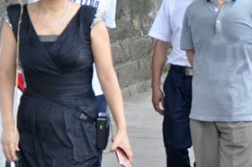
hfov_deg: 14.6
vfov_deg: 10.0
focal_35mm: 137
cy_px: 132
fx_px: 958
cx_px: 278
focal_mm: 32
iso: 400
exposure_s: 1/250
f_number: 8
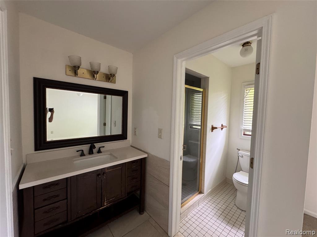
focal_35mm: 14
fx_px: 128
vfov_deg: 85.7
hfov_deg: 102.1
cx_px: 158
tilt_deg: -3.4
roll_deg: -1.4
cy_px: 118
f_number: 2.2
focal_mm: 2.22
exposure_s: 1/61
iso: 320
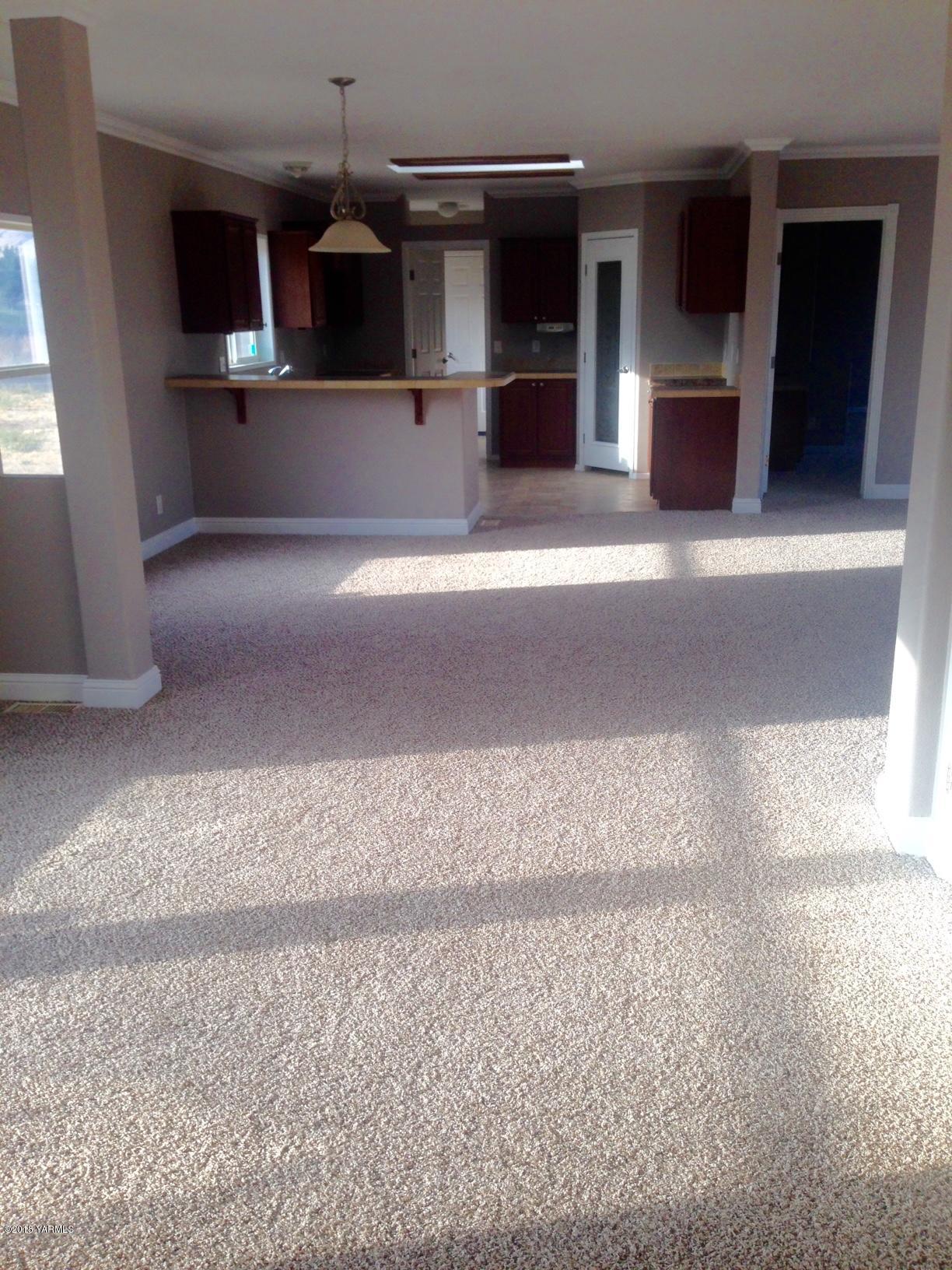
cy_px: 635
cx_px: 476
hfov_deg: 42.9
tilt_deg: -13.4
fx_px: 1210
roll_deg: +0.0
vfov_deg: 55.4
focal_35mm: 33
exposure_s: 1/179
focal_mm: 4.12
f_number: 2.4
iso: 50
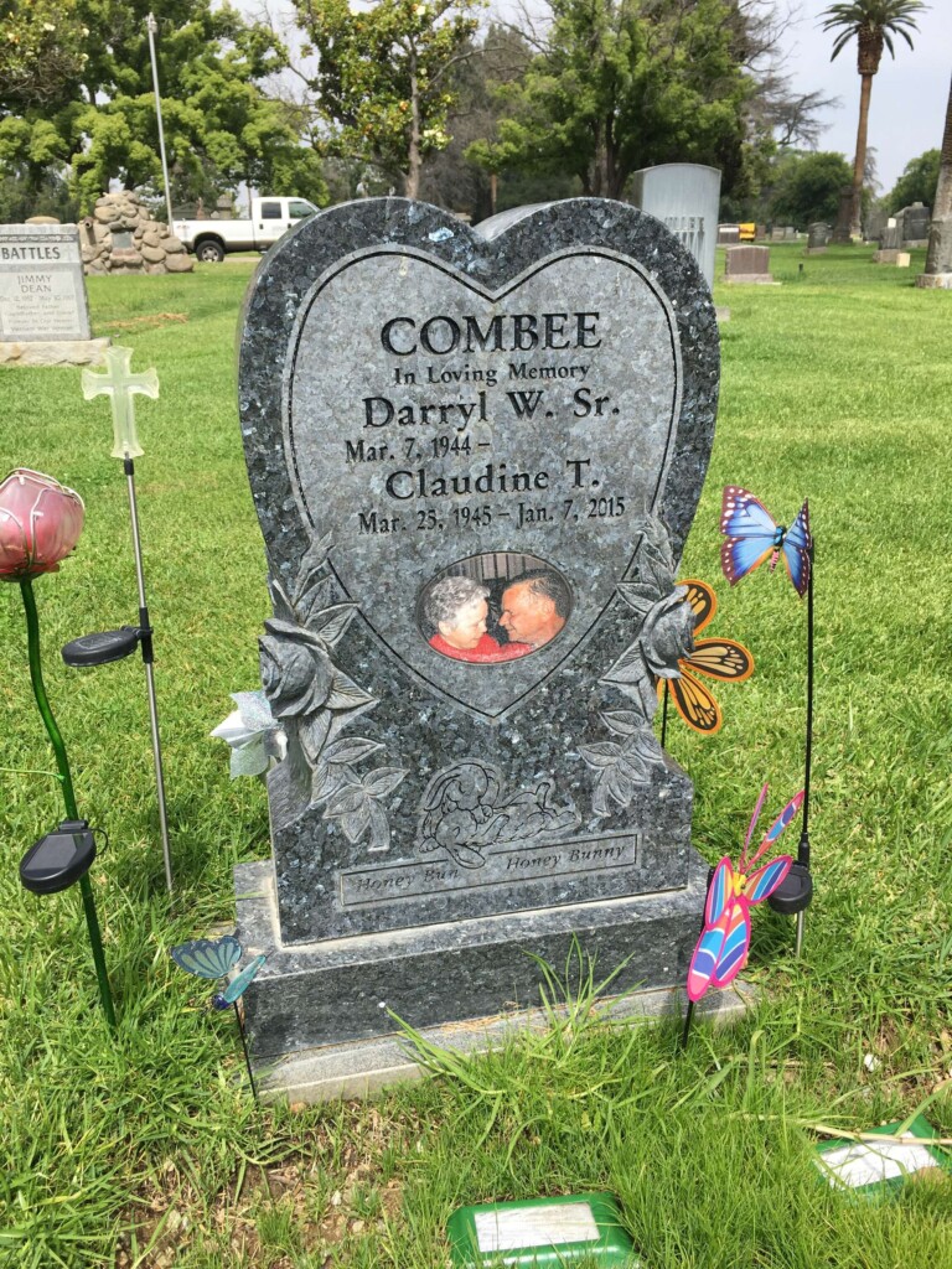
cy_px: 634
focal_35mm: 29
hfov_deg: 48.2
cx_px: 476
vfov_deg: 61.7
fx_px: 1063
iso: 25
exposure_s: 1/1148
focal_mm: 4.15
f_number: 2.2
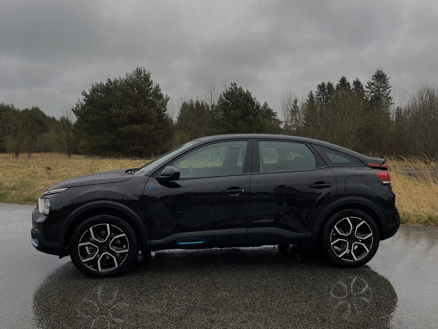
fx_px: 329
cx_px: 219
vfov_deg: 53.1
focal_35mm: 26
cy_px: 164
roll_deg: -0.9
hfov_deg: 67.3
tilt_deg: -3.4
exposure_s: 1/374
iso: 50
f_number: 1.6
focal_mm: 5.1
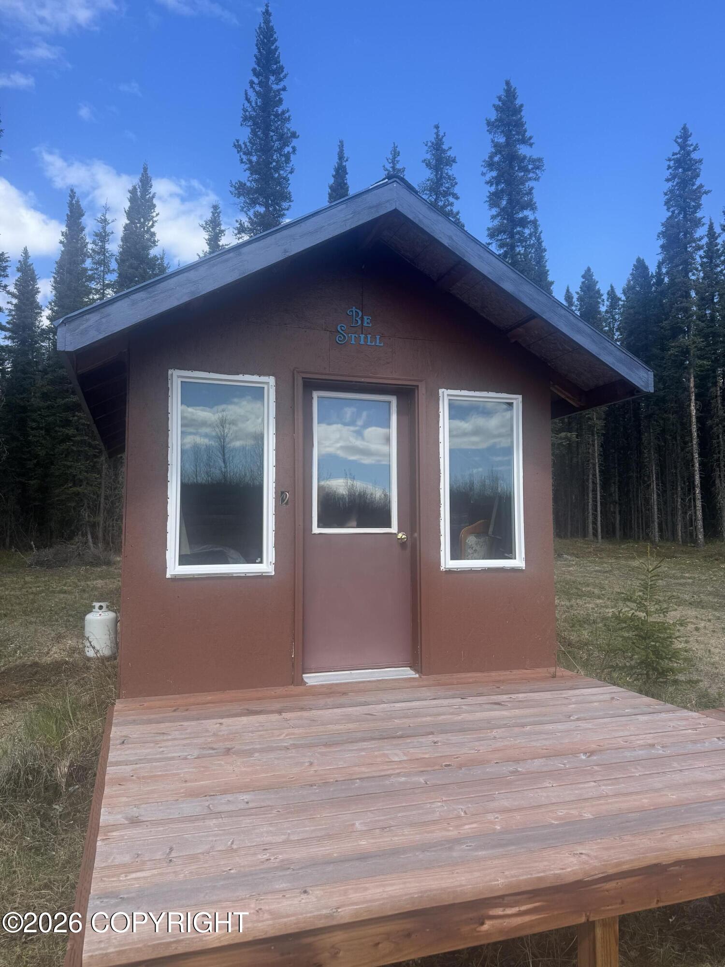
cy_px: 484
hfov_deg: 56.8
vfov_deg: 71.6
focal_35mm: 24
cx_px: 362
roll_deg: +1.1
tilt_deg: +3.2
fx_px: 670
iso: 80
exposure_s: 1/2105
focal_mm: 6.76
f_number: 1.78
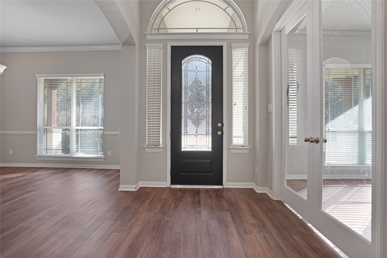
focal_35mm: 16
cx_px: 194
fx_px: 172
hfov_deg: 96.7
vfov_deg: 73.8
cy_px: 129
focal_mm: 16
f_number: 4.5
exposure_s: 1/60
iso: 200
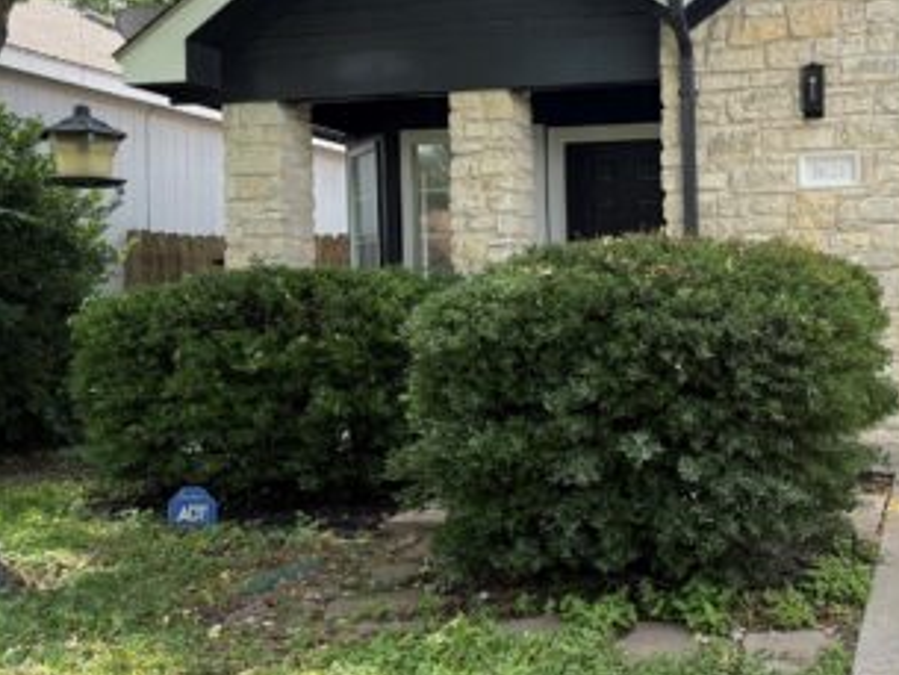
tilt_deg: +0.3
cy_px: 298
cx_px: 732
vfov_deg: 34.3
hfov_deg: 42.5
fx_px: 1091
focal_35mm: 42
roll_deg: +0.8
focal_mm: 6.76
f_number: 1.78
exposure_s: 1/1385
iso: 80
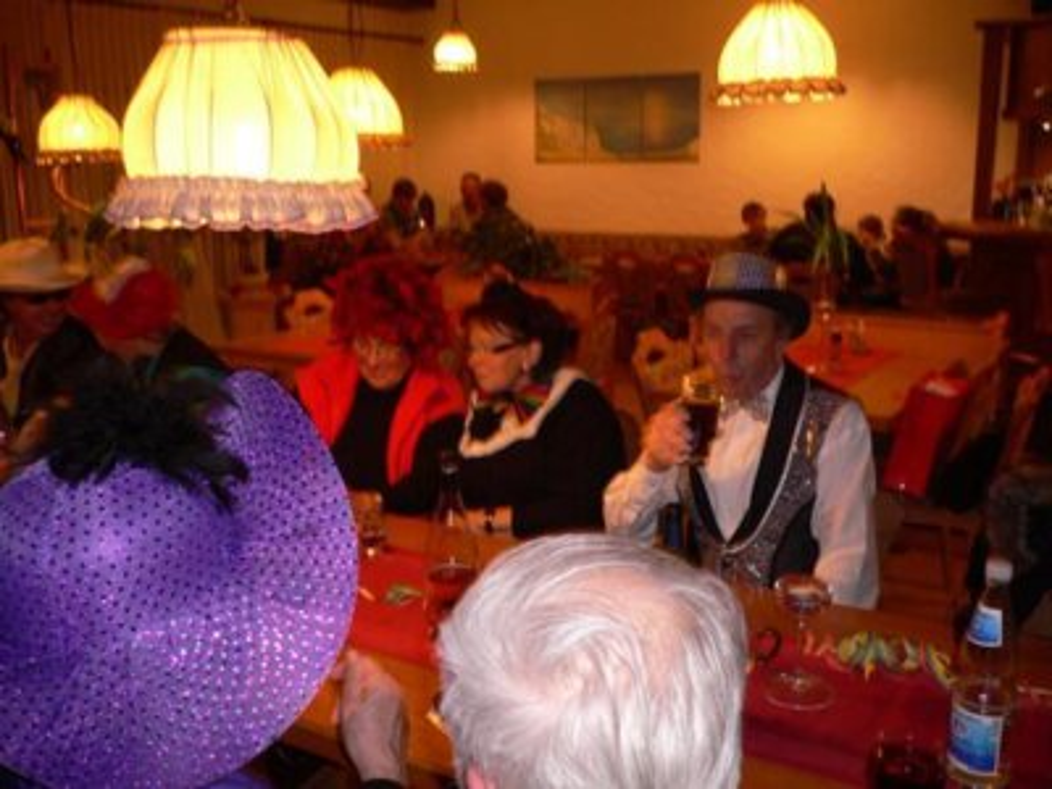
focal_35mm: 35
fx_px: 1064
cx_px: 526
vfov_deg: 40.7
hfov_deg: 52.6
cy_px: 394
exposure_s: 1/8
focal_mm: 5.8
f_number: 2.8
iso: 100
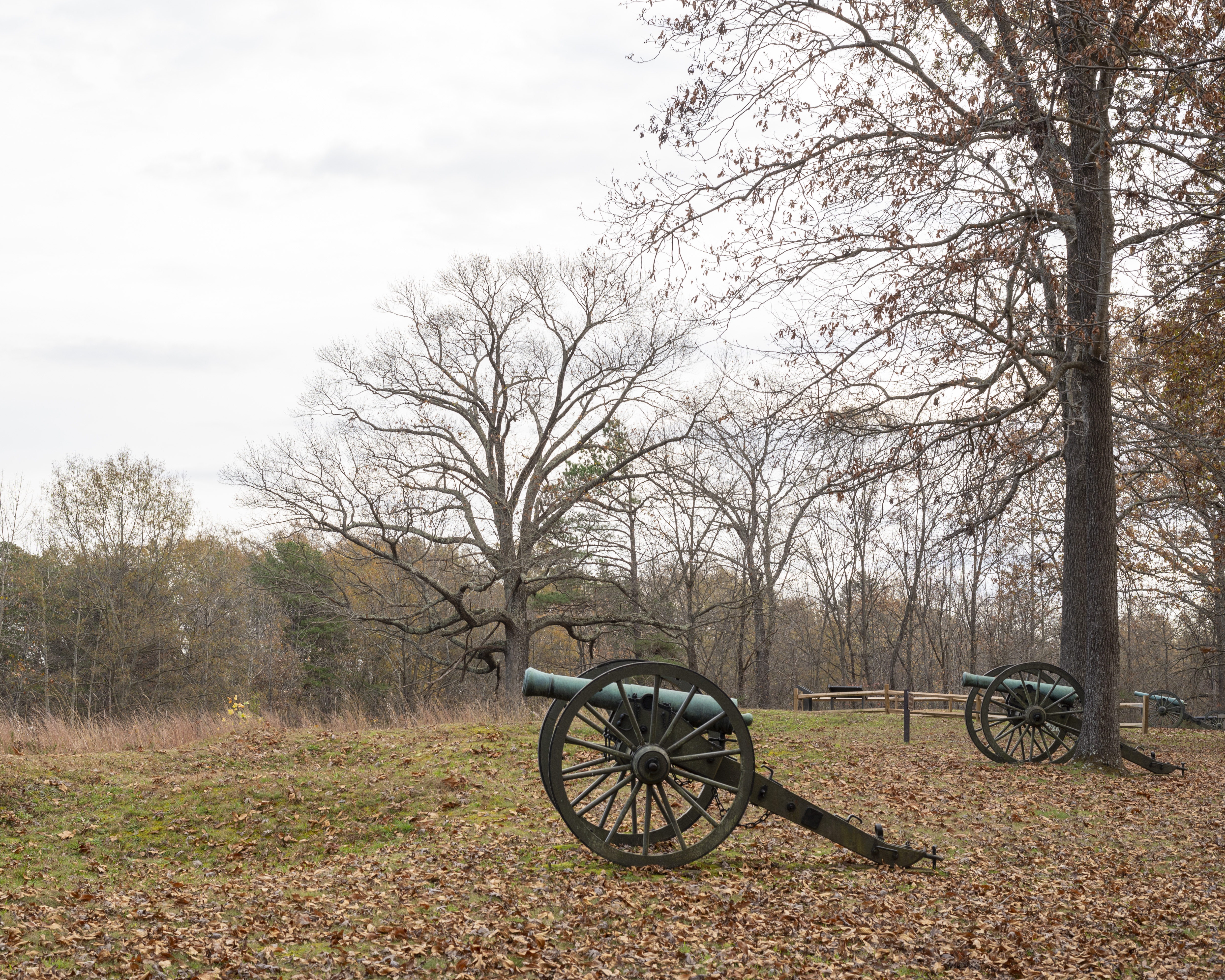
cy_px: 496
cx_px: 556
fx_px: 2067
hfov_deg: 33.0
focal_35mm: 57
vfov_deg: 26.7
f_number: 9
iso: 250
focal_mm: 50
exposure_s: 1/125
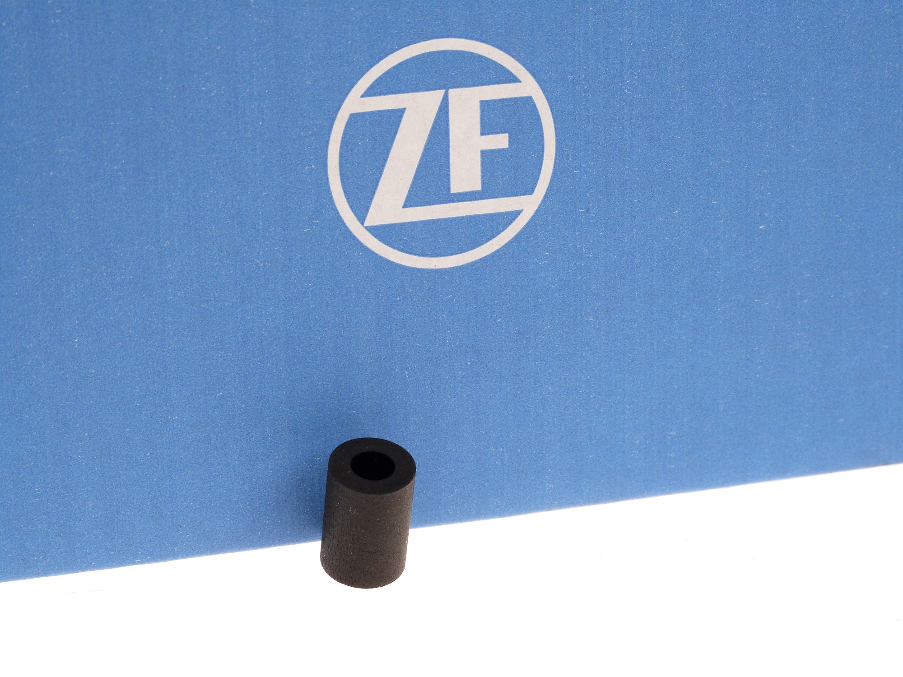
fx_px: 3574
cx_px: 452
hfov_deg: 14.4
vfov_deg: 10.8
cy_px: 338
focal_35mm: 137
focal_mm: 24.6
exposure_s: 1/80
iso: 125
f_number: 3.6
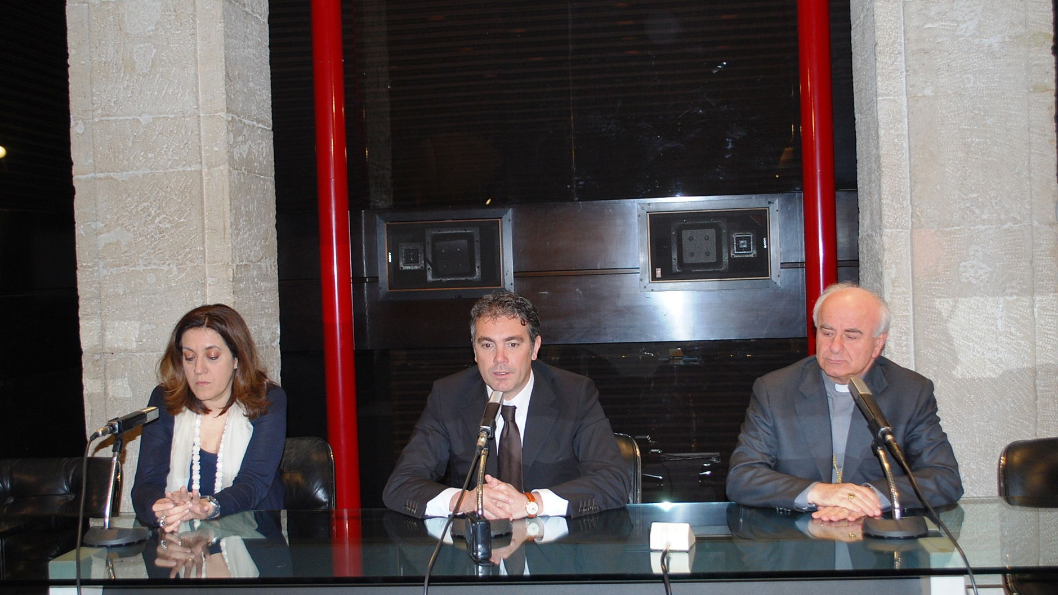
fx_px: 1262
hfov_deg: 45.5
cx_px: 532
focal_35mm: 45
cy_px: 323
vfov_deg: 26.5
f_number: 4.5
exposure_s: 1/60
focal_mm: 28
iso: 250
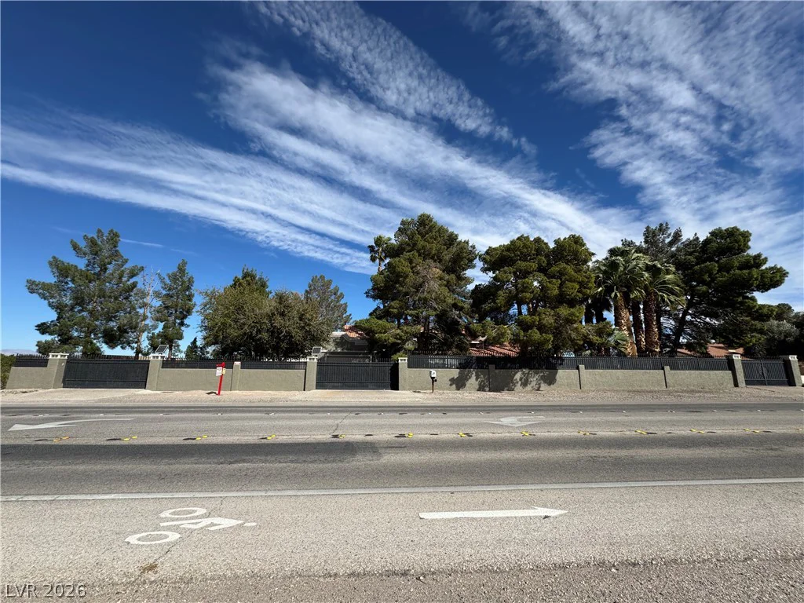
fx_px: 325
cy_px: 302
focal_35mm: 14
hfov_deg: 102.1
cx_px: 402
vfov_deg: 85.7
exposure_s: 1/2208
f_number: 2.2
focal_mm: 2.22
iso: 50
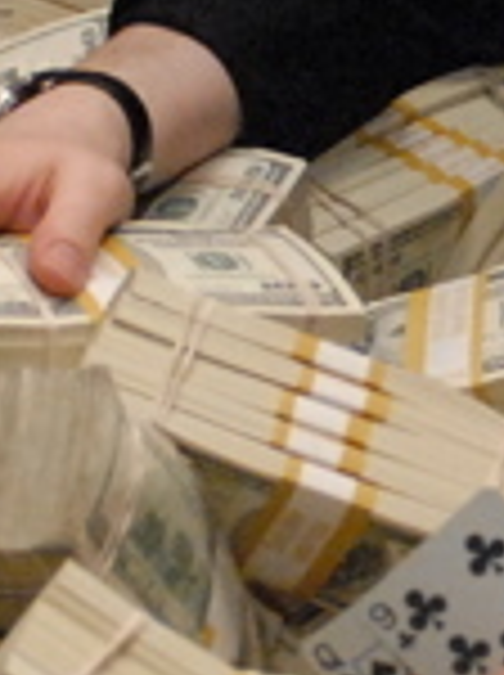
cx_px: 619
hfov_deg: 5.2
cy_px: 360
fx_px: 5490
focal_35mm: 282
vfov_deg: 7.0
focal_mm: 28
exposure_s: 1/250
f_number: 3.2
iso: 1600
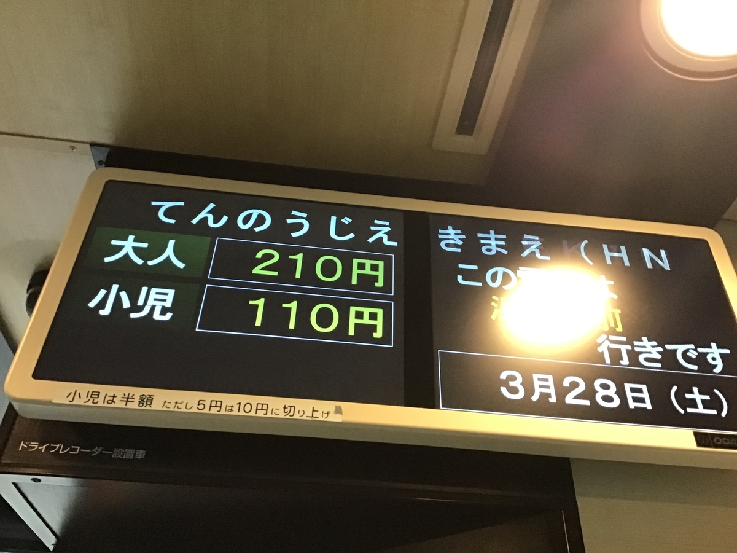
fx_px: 660
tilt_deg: +36.8
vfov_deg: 45.4
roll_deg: -0.9
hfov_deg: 58.4
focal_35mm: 31
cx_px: 368
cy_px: 276
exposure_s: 1/30
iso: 200
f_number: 2.4
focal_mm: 3.3
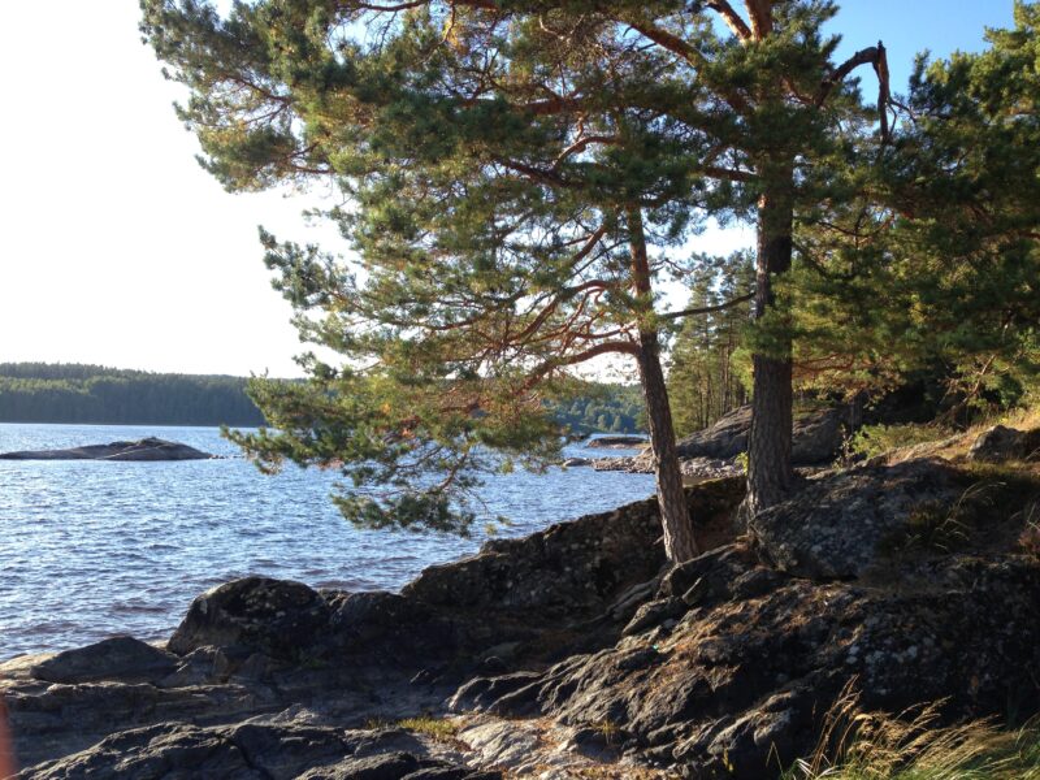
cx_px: 520
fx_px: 991
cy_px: 390
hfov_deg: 55.4
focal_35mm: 33
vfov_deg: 42.9
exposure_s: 1/396
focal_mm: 4.12
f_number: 2.4
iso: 50
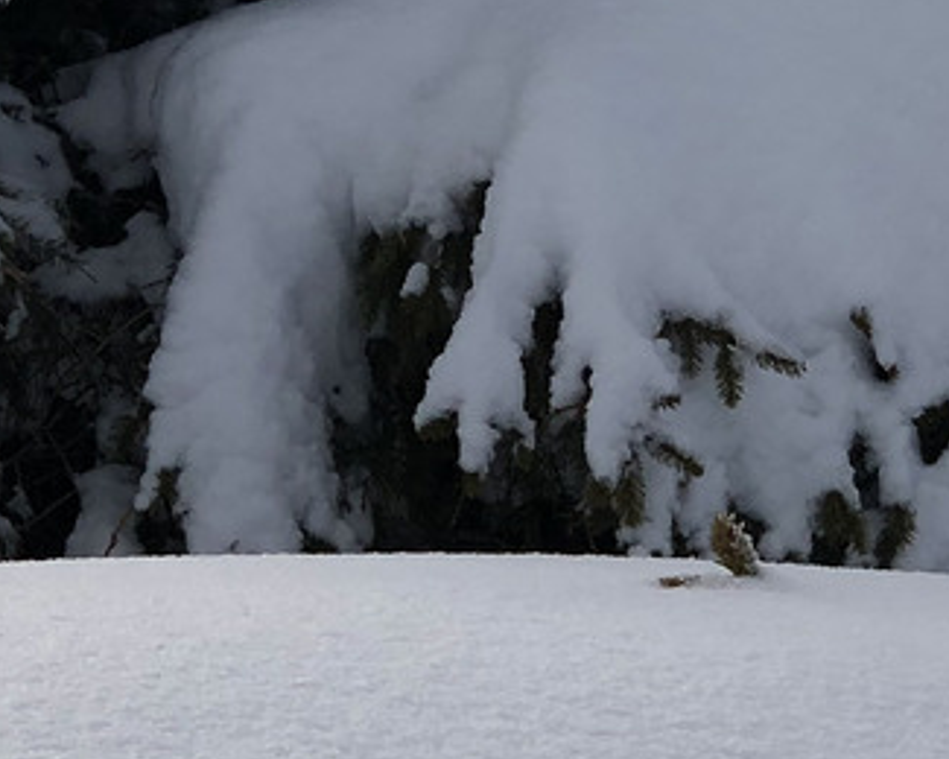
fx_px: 7022
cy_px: 76
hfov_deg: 7.7
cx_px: 523
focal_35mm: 250
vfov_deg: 6.2
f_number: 2.4
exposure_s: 1/2114
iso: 16
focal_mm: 6
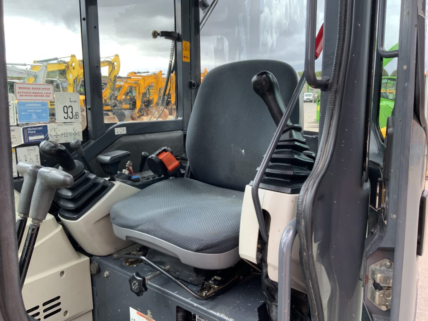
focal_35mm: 29
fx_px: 359
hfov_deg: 61.7
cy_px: 160
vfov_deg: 48.2
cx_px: 214
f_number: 1.8
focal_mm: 3
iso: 16
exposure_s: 1/122
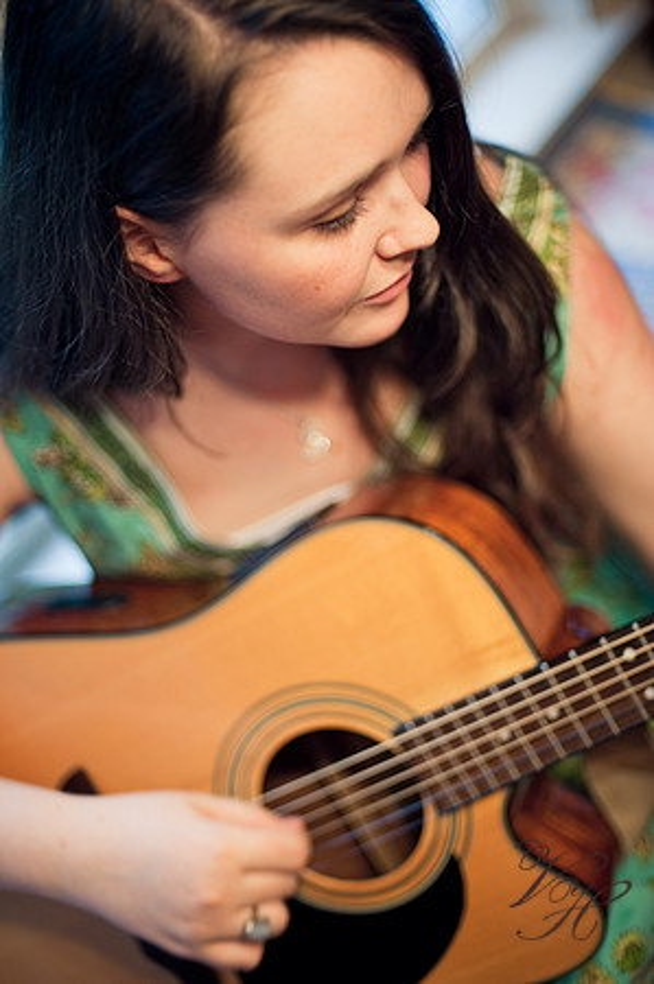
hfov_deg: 26.9
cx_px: 327
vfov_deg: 39.6
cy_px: 492
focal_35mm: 50
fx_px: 1366
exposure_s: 1/125
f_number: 1.4
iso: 400
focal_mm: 50
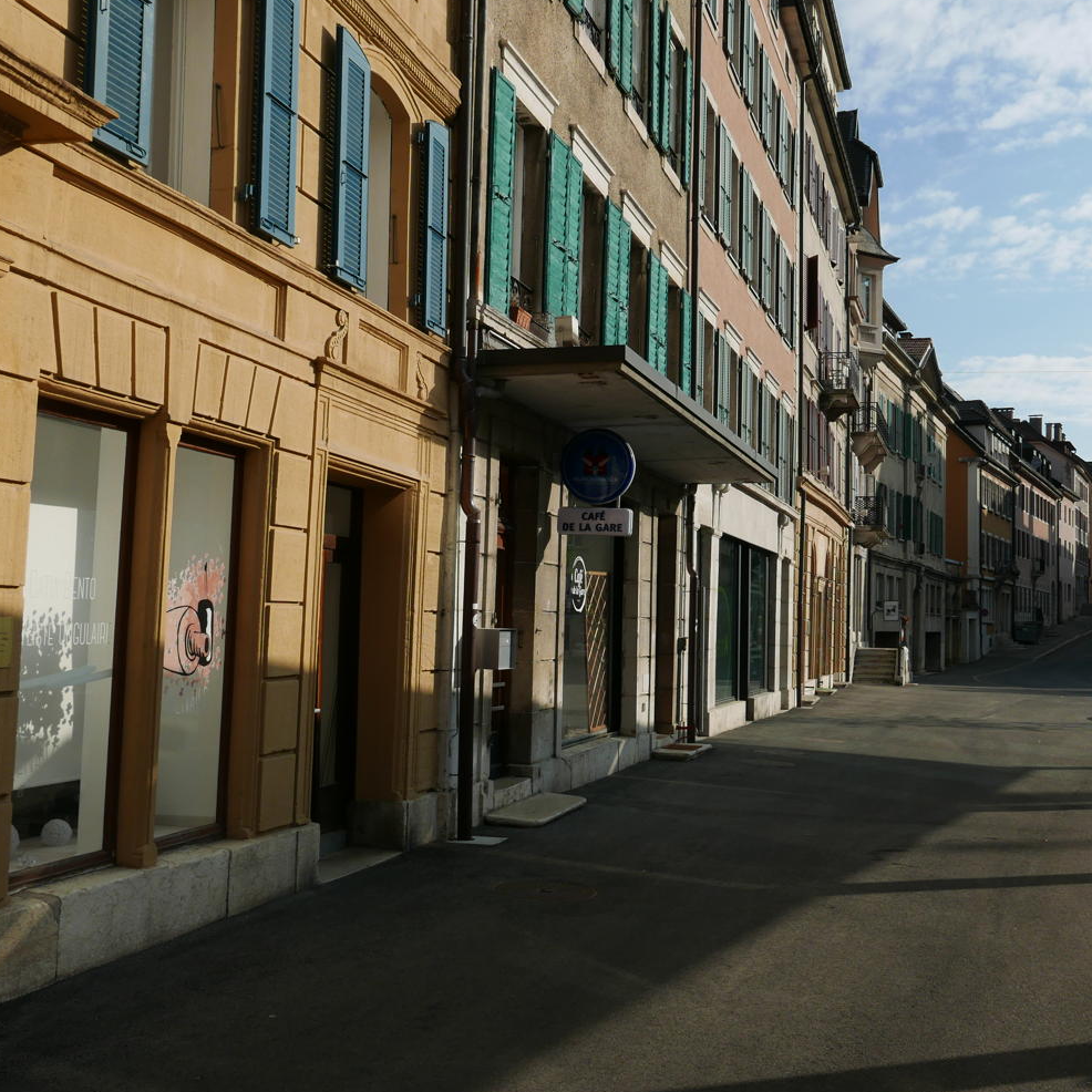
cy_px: 546
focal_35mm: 40
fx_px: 1428
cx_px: 610
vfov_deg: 41.9
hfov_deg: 41.8
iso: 200
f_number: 5.6
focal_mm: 13.9
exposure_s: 1/1300
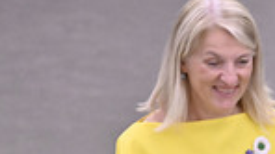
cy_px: 169
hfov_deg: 1.2
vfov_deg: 0.7
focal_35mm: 1787
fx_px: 13021
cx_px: 330
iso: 6400
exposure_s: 1/500
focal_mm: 560
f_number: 6.3
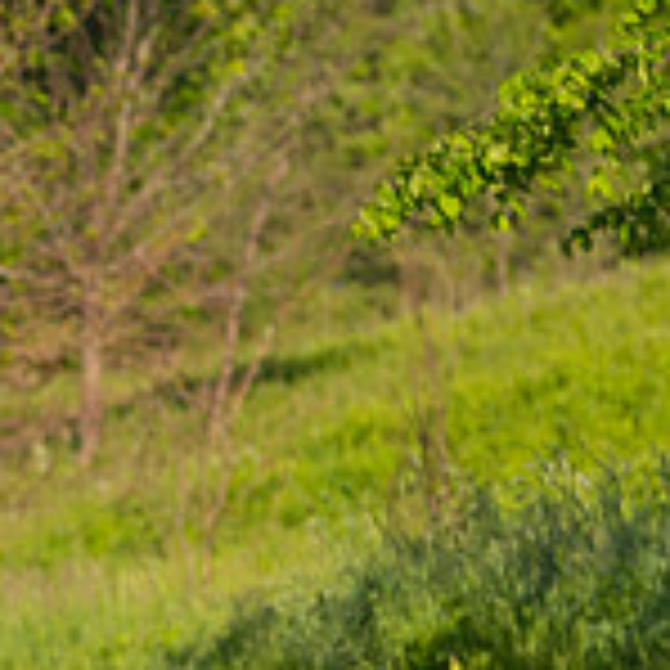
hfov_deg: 3.9
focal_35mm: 447
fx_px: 9788
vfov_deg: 3.9
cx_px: -252
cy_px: 447
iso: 400
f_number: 5.6
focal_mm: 135
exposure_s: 1/2000
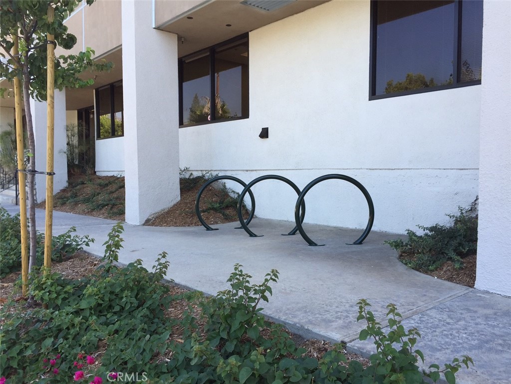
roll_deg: -1.6
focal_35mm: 29
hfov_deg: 61.7
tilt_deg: -2.0
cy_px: 192
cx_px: 256
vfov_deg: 48.2
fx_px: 428
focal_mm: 4.15
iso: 32
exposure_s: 1/244
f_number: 2.2
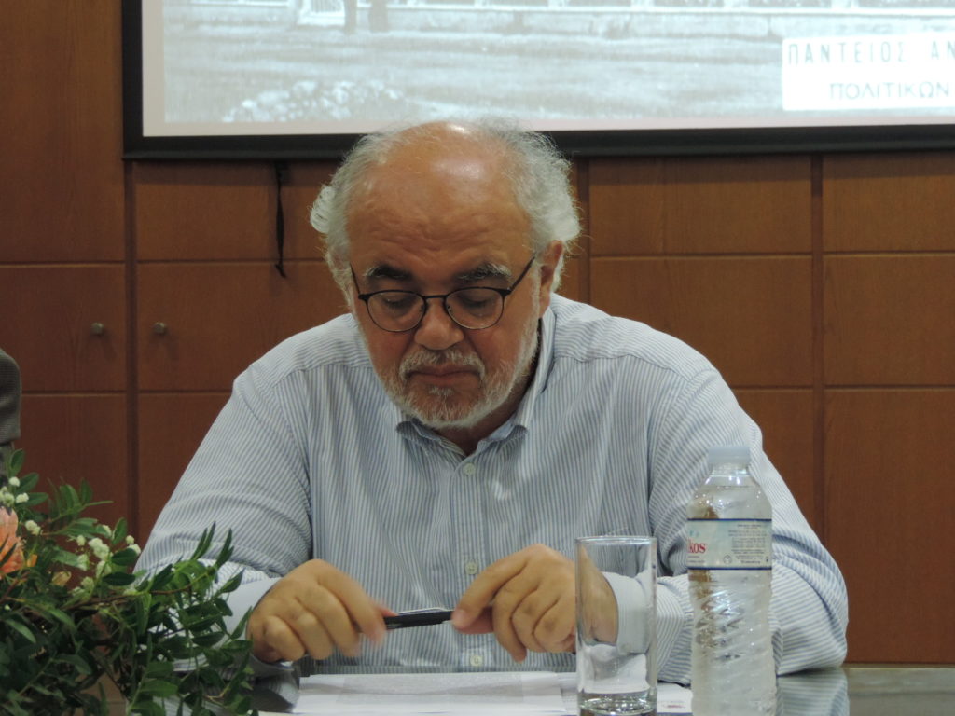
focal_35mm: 120
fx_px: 3311
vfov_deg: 12.3
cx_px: 478
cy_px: 358
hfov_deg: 16.4
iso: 800
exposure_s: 1/15
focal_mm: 21.4
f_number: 4.2
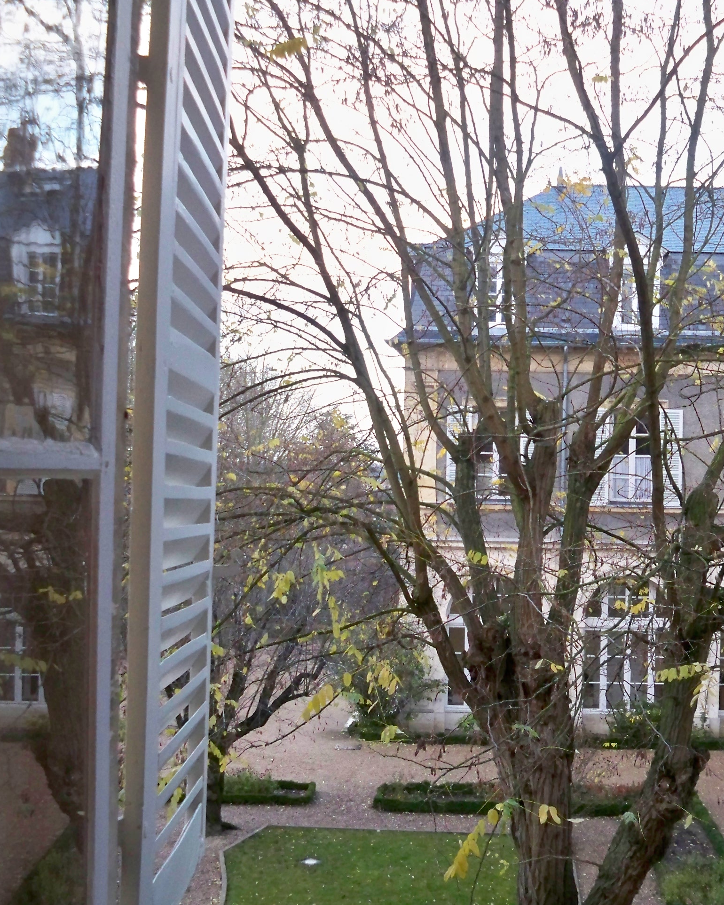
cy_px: 453
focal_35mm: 46
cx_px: 492
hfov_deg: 32.4
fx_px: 1232
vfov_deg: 40.3
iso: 400
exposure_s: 1/60
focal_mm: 6.3
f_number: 3.1
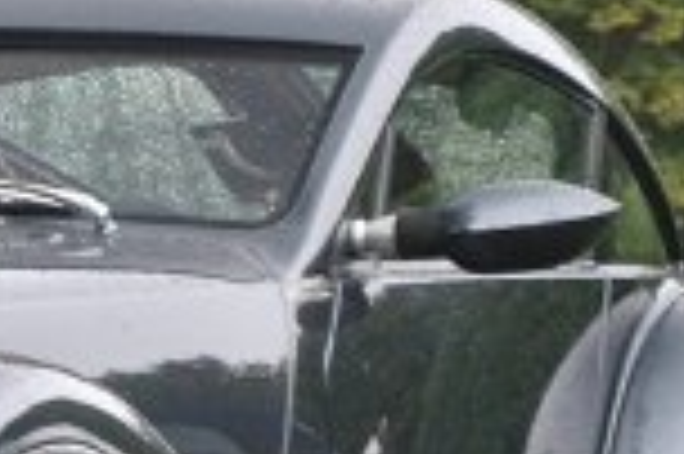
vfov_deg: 3.9
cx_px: -310
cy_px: 306
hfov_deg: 5.9
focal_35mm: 348
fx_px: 6607
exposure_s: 1/30
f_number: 5.6
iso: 560
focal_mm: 55
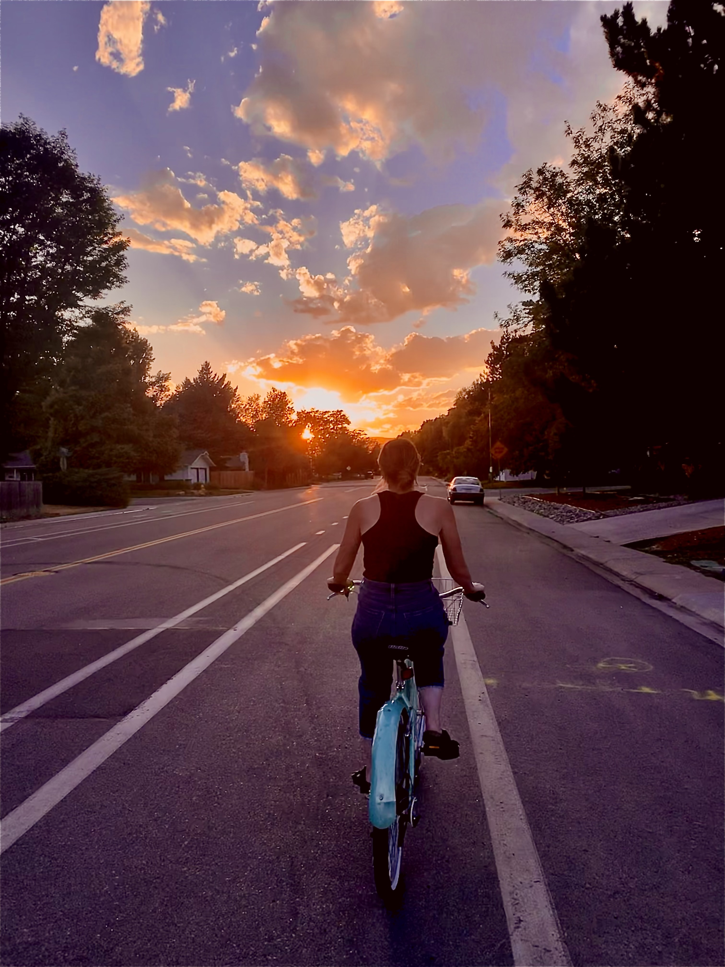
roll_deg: +0.0
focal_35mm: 26
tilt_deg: +0.4
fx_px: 726
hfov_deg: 53.1
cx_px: 362
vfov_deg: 67.3
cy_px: 484
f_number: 1.8
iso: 25
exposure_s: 1/771
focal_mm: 4.25
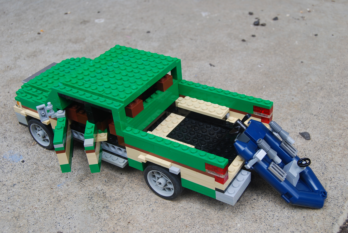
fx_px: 436
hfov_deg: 43.6
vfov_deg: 29.9
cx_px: 174
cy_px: 116
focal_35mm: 45
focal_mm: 30
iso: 180
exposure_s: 1/60
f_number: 8
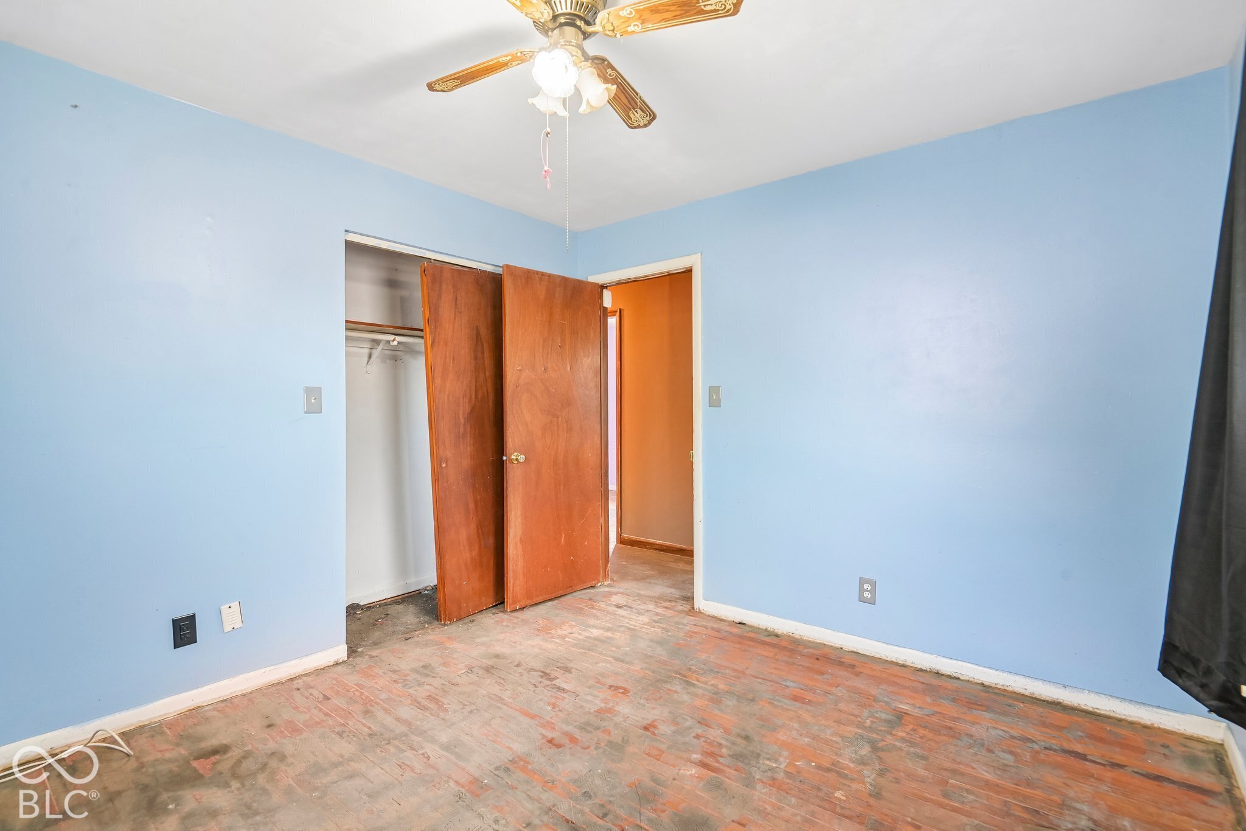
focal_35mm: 16
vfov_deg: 73.7
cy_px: 416
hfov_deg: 96.7
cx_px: 623
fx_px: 554
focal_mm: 16
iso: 400
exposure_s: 1/6
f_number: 8
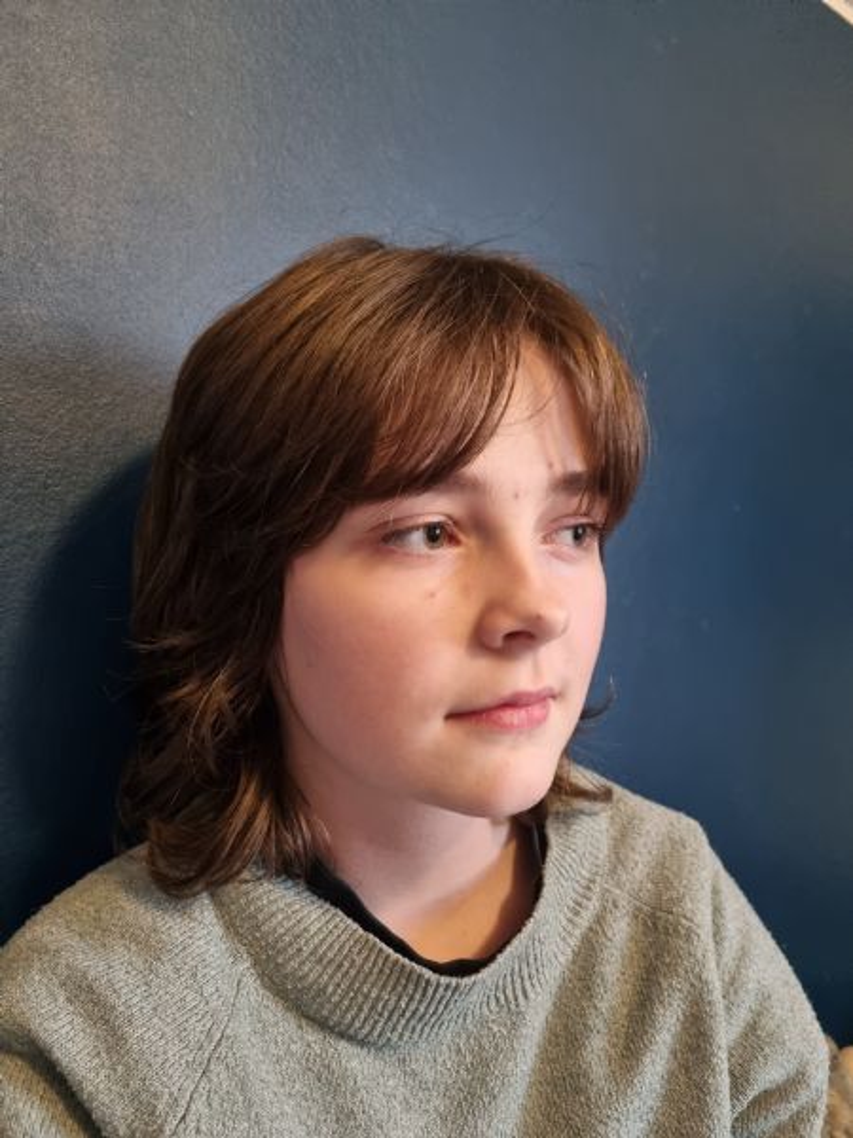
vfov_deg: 67.3
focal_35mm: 26
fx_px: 854
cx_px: 426
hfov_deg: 53.1
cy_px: 569
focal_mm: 5.4
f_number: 1.8
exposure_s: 1/50
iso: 640
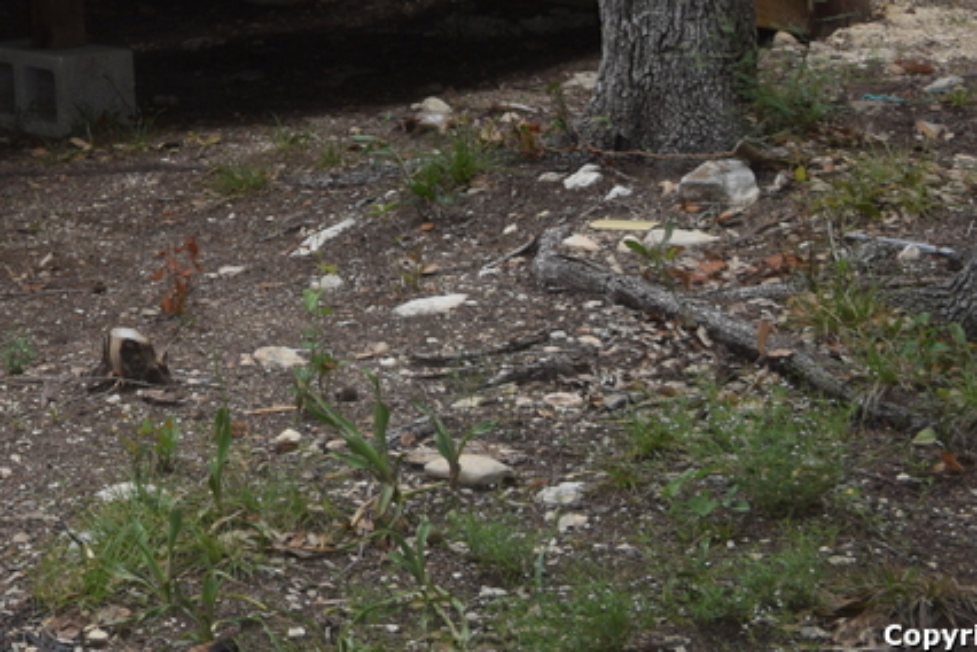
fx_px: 3718
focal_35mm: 137
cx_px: -732
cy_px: -549
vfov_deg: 9.5
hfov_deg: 13.5
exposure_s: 1/200
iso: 100
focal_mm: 24
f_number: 7.1
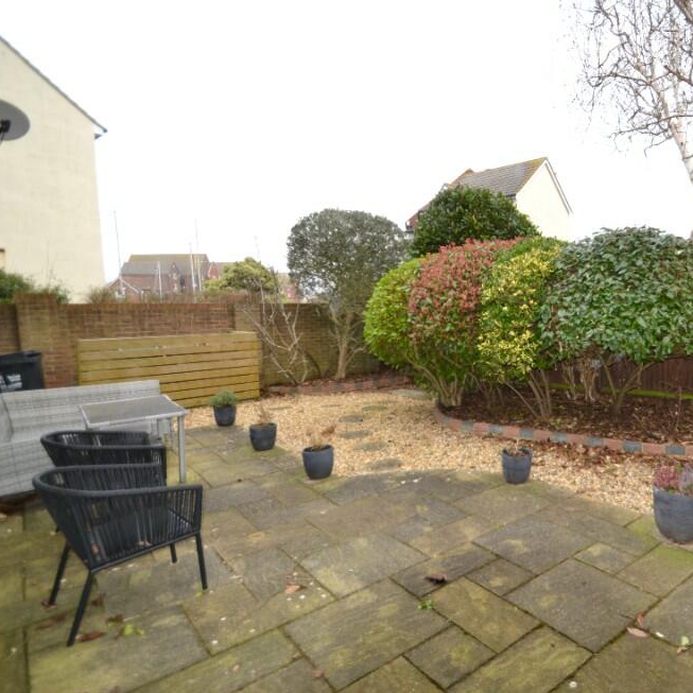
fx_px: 453
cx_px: 516
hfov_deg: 70.1
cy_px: 343
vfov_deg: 74.8
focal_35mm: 20
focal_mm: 10
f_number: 4
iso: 160
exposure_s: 1/125
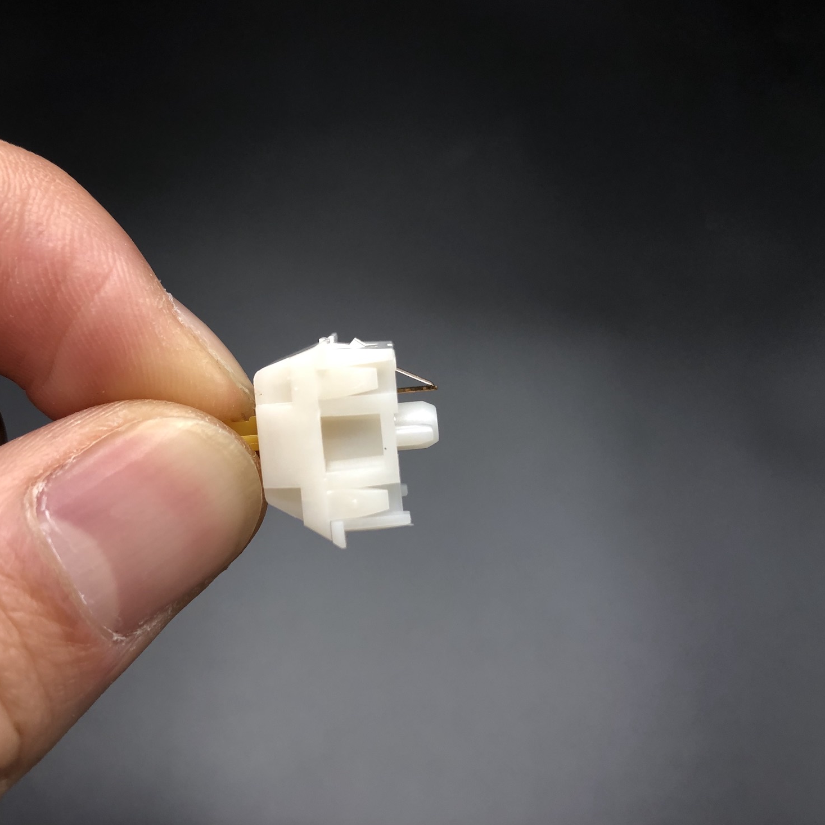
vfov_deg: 48.4
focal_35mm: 34
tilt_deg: -62.0
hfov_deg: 48.0
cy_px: 402
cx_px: 314
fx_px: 917
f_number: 1.8
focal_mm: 4
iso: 25
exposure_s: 1/30
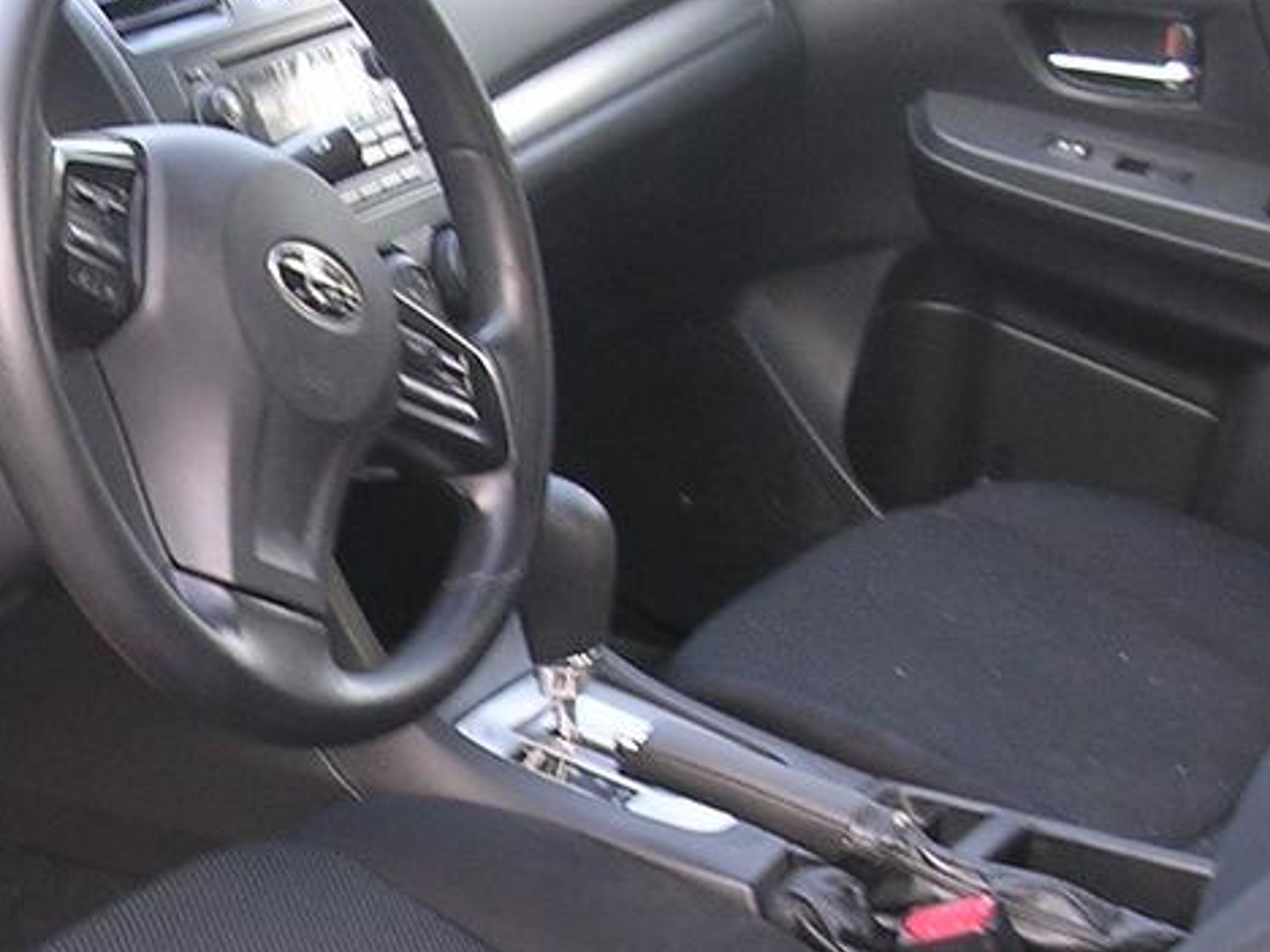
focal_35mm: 104
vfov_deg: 14.2
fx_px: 3816
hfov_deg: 18.4
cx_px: -19
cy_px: 656
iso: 100
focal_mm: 5.8
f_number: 2.8
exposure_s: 1/12.4
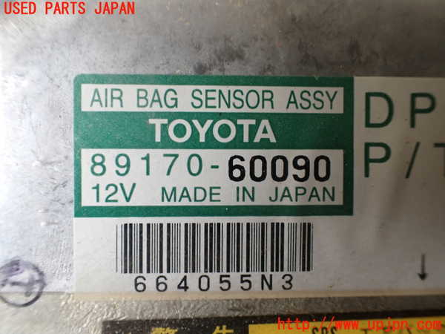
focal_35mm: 30
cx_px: 222
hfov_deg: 60.0
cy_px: 167
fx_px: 386
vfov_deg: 46.8
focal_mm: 5.4
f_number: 2.3
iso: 320
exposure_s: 1/125
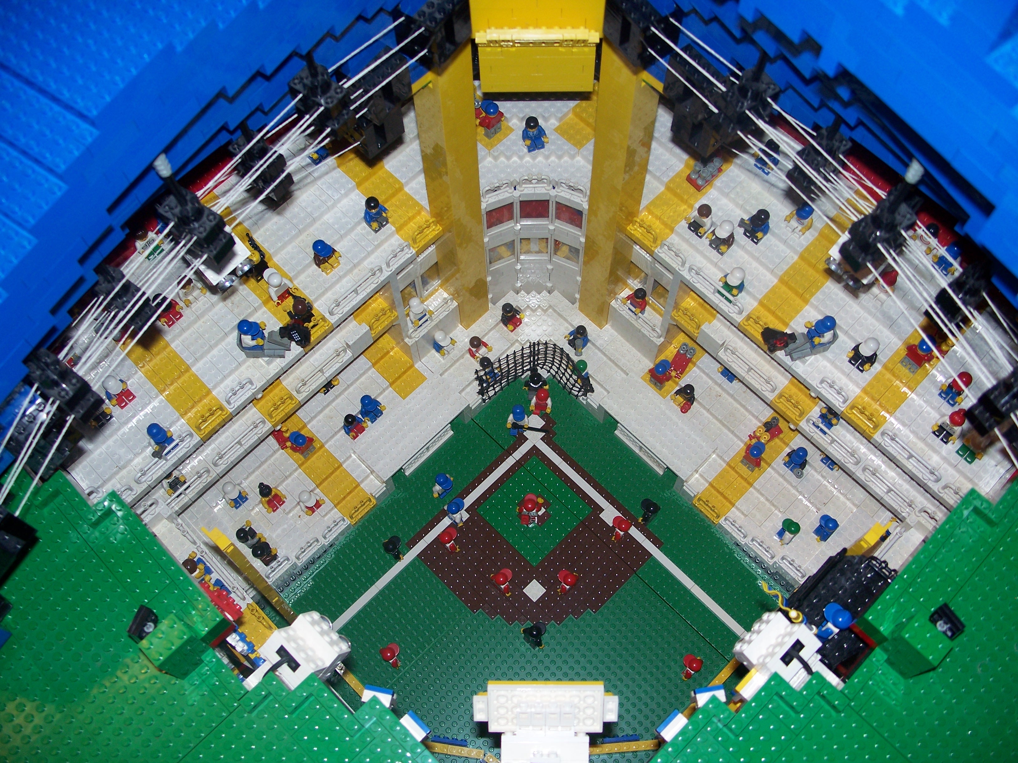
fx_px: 1088
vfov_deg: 38.7
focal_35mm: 37
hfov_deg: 50.1
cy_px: 382
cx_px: 509
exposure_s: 1/60
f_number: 2.8
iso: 125
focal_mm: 7.8
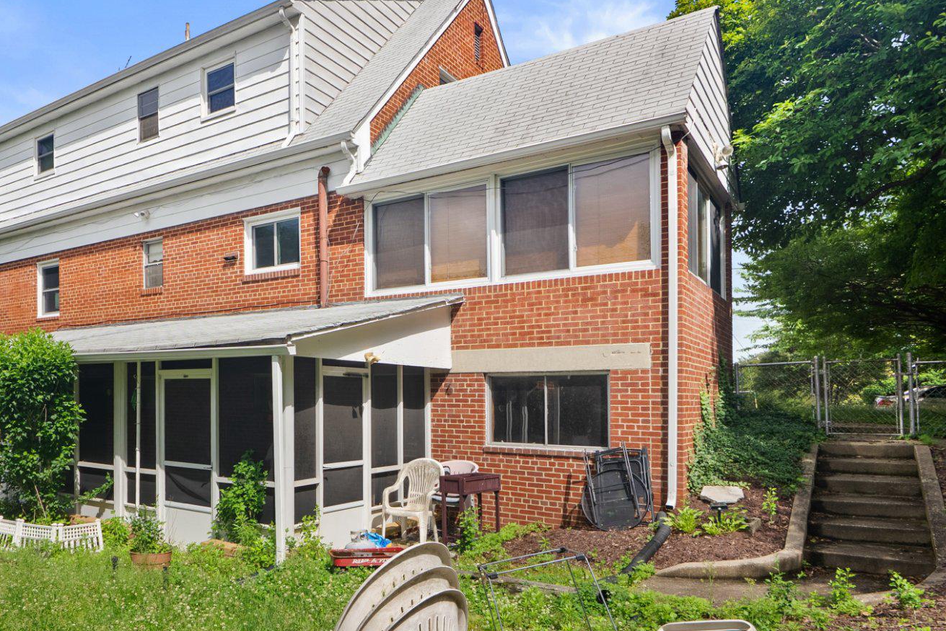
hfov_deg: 69.0
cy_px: 295
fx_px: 657
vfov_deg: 51.3
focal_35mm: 25
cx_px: 299
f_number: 8
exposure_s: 1/250
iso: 320
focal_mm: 16
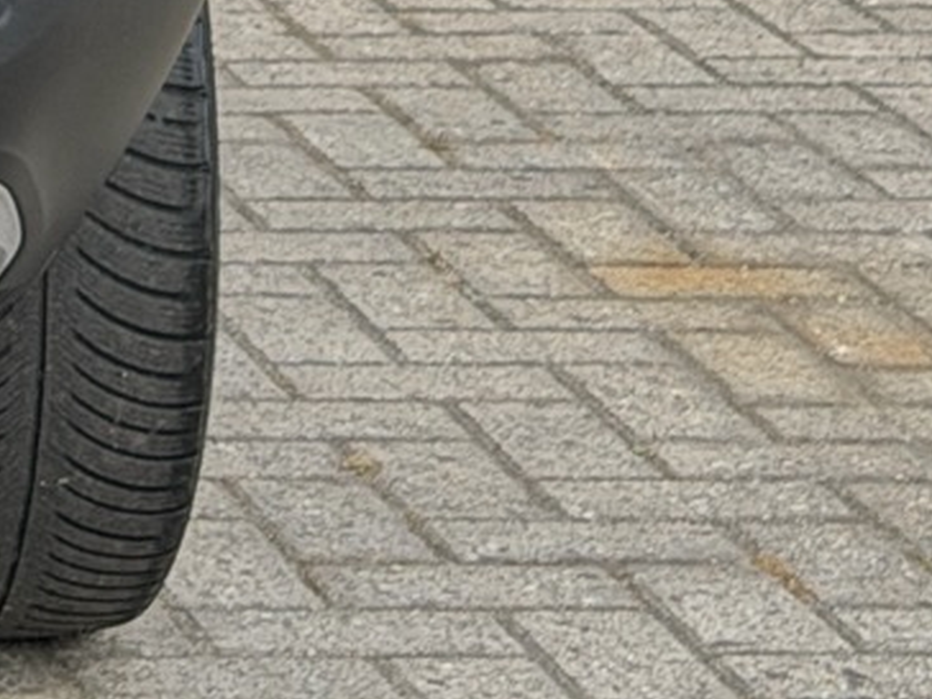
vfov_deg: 5.3
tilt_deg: -2.3
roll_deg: +1.5
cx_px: -1334
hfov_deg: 6.9
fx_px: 7269
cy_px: -1101
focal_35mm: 270
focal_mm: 6.76
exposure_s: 1/712
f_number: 1.78
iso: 80
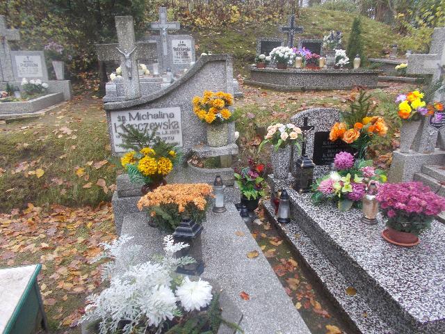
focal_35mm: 26
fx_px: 334
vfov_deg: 53.1
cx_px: 222
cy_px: 167
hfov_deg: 67.3
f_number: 3.2
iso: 80
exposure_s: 1/50
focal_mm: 4.6
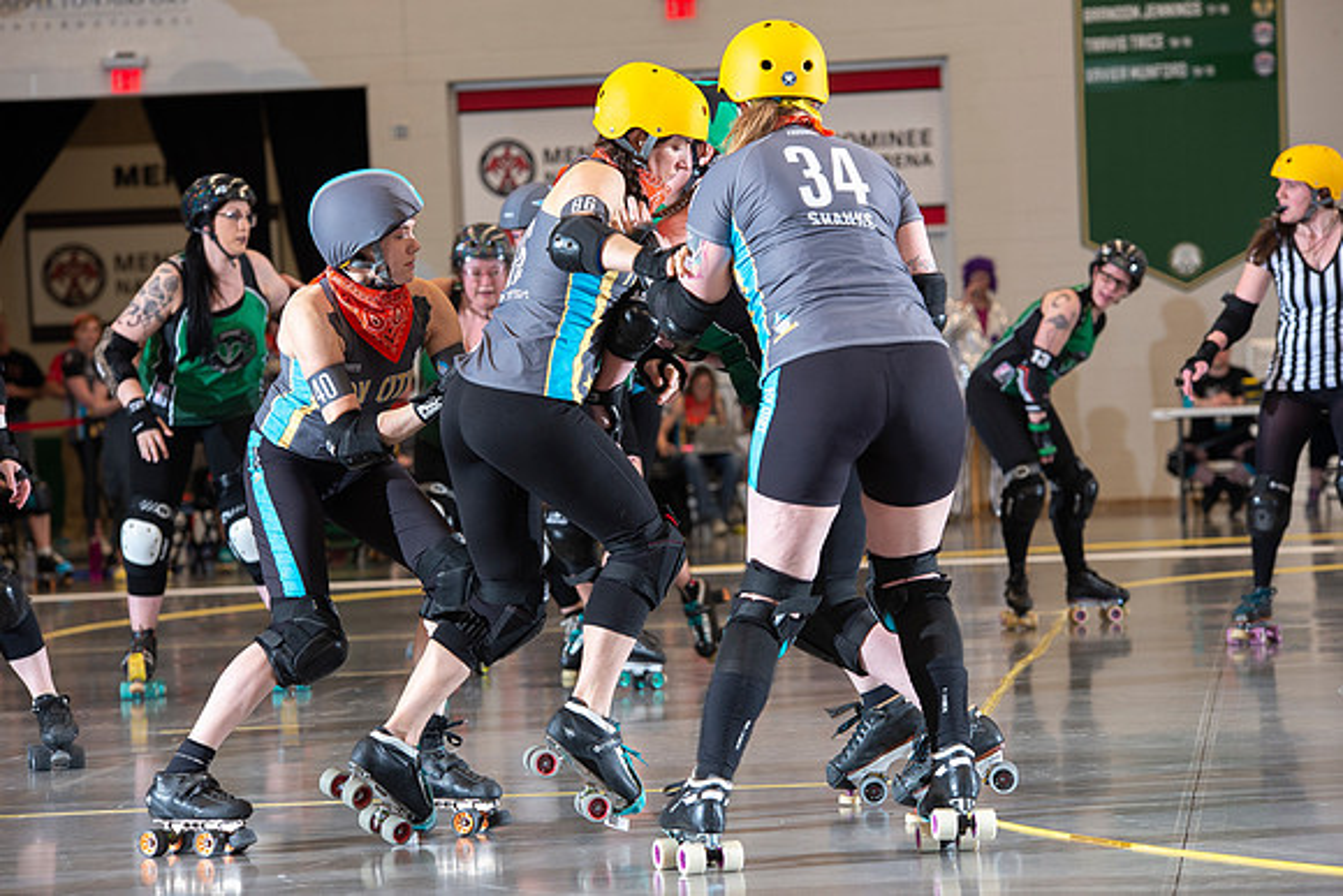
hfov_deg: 13.7
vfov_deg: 9.2
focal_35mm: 150
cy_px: 448
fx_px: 5597
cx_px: 672
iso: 640
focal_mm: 150
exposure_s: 1/160
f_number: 5.6
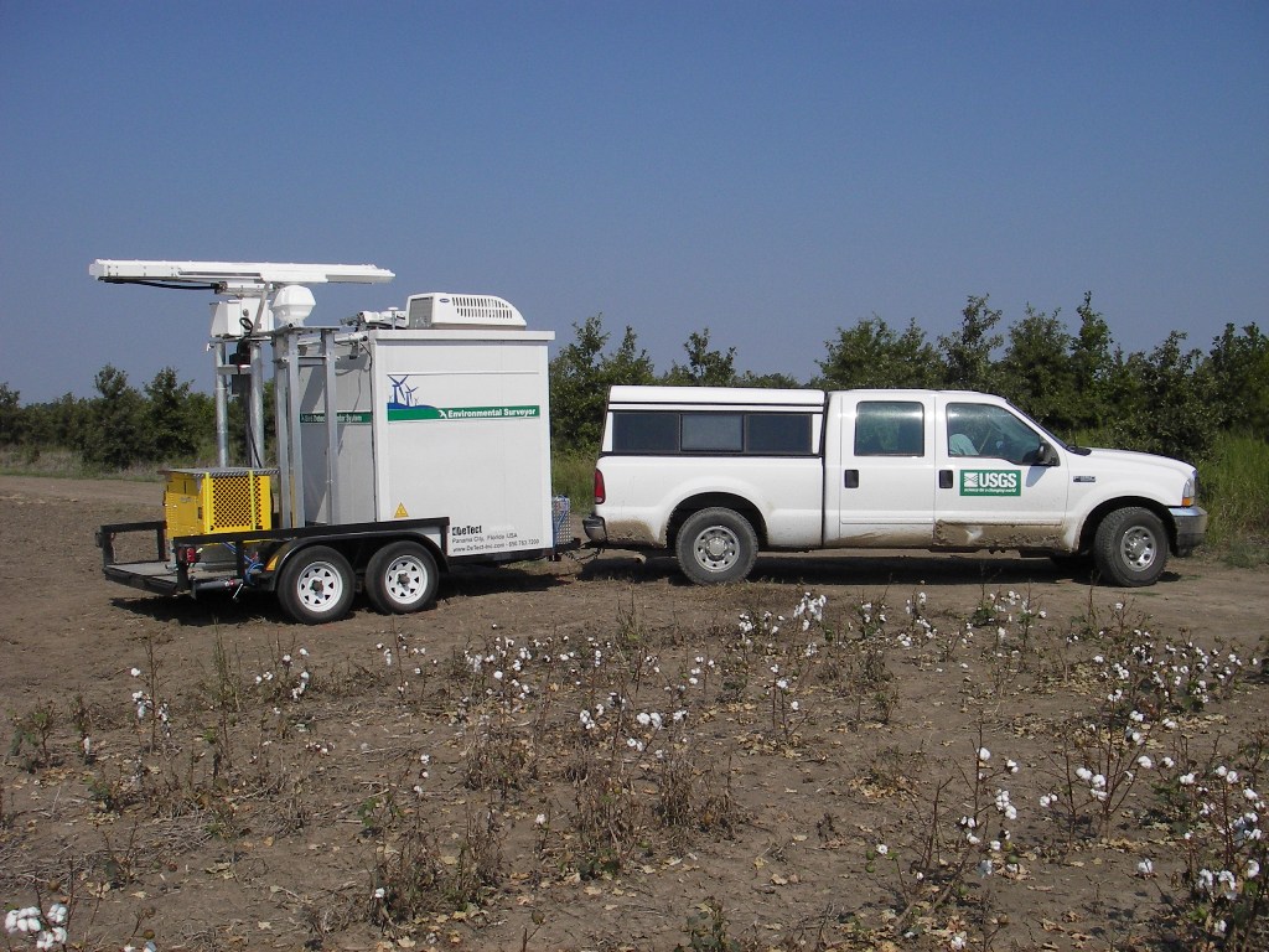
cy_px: 476
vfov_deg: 37.7
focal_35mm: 38
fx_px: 1393
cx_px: 634
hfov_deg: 49.0
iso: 50
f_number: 6.6
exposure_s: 1/400
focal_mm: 6.3
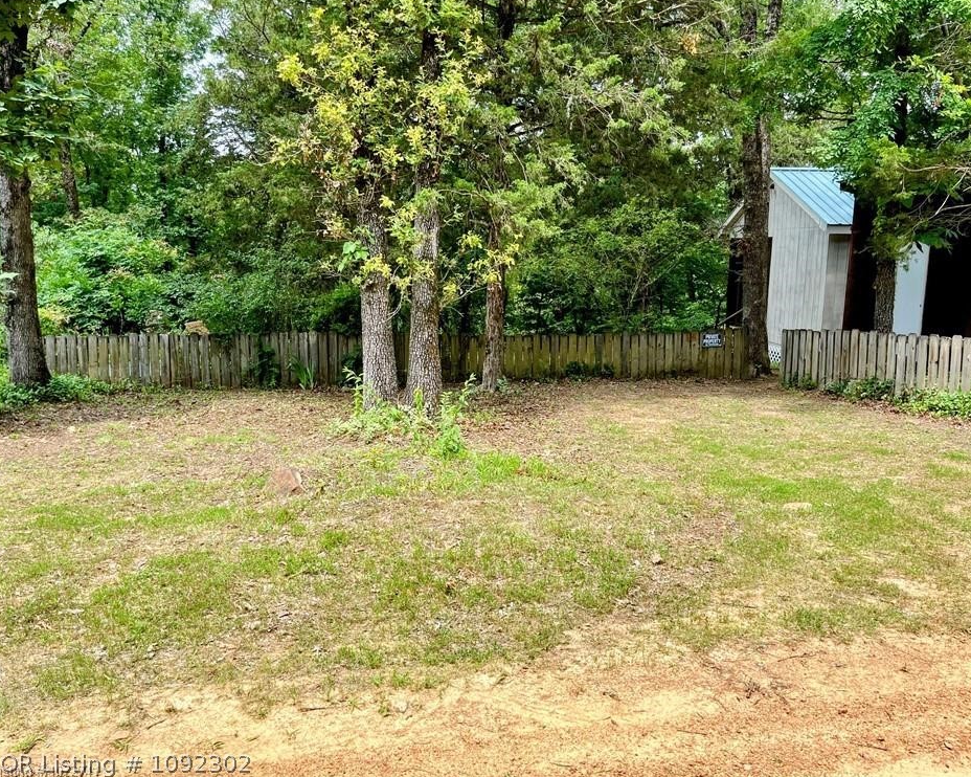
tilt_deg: -7.0
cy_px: 378
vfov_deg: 51.5
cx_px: 459
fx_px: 804
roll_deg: -0.6
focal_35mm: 28
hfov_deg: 62.2
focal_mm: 5.1
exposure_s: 1/1163
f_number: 1.6
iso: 50
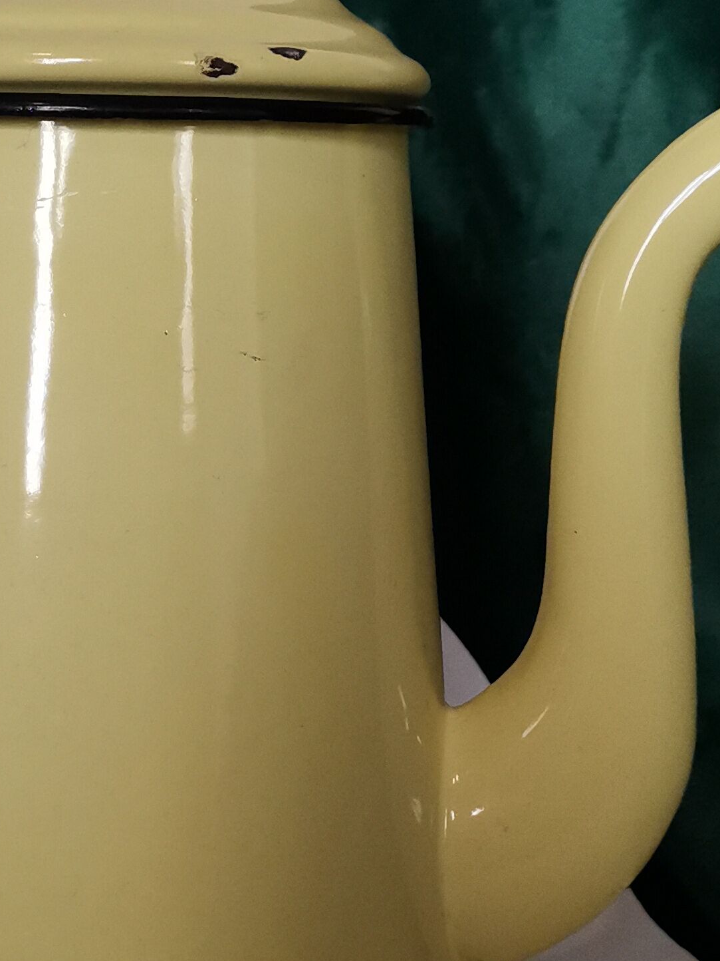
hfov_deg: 20.1
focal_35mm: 72
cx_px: 83
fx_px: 1997
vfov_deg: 27.0
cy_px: 532
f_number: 1.8
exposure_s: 1/100
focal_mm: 4.75
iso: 400
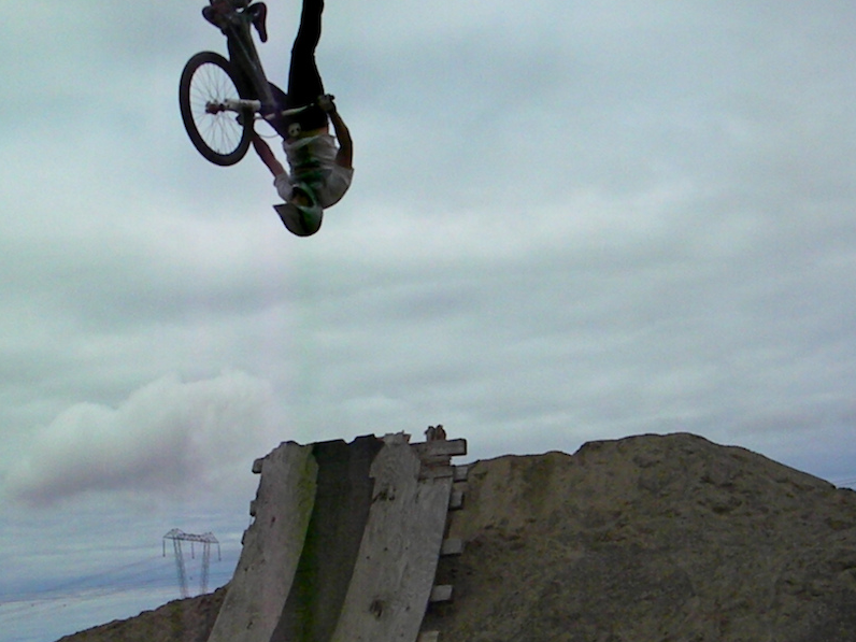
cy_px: 328
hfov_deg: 42.1
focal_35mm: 45
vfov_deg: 32.2
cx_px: 426
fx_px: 1113
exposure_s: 1/4219
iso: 720
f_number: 7.4
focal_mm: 6.4
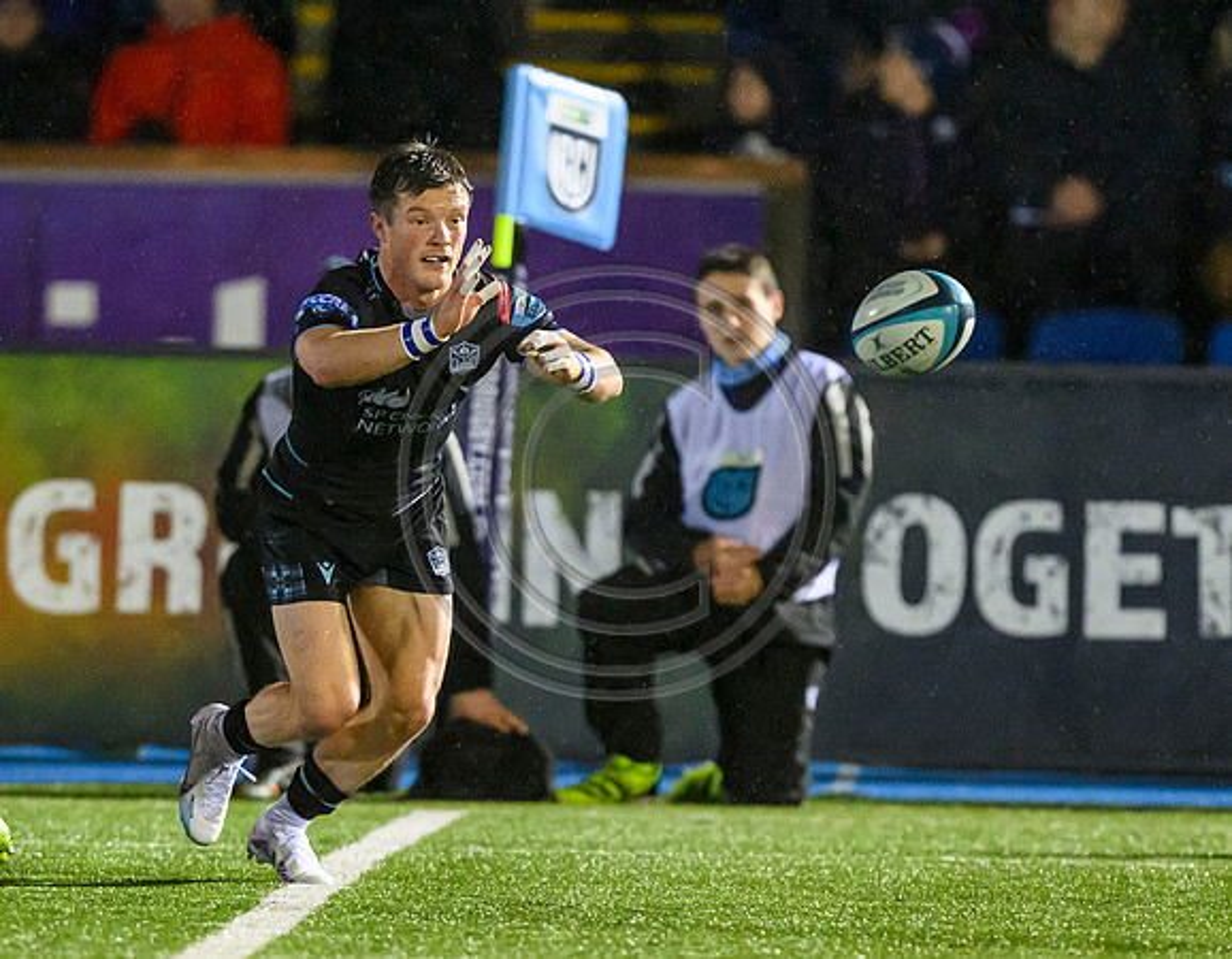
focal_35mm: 933
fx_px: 33662
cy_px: 771
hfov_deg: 2.1
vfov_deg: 1.6
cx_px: 356
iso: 8000
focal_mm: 400
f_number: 3.2
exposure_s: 1/1000
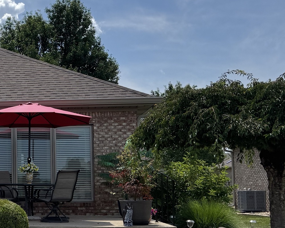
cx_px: -20
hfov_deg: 24.8
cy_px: 135
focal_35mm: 72
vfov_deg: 21.2
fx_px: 607
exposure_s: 1/7092
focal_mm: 6.76
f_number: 1.78
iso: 80
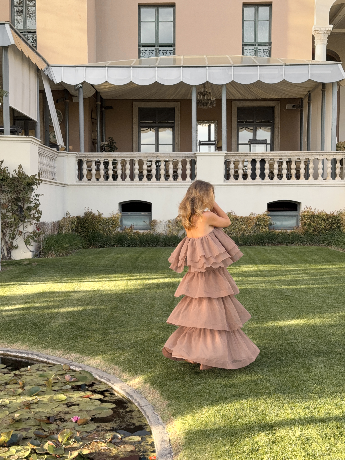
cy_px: 230
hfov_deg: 30.3
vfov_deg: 39.7
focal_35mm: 48
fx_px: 638
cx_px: 172
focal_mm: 6.76
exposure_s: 1/506
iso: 64
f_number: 1.8
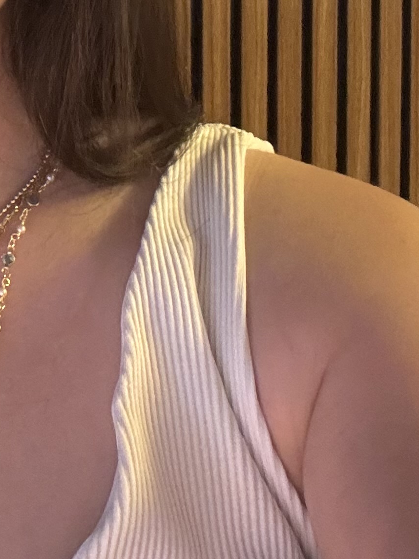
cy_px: -122
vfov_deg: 22.2
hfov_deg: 17.1
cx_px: -129
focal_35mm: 81
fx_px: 1307
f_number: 1.9
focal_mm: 2.69
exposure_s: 1/25
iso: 320
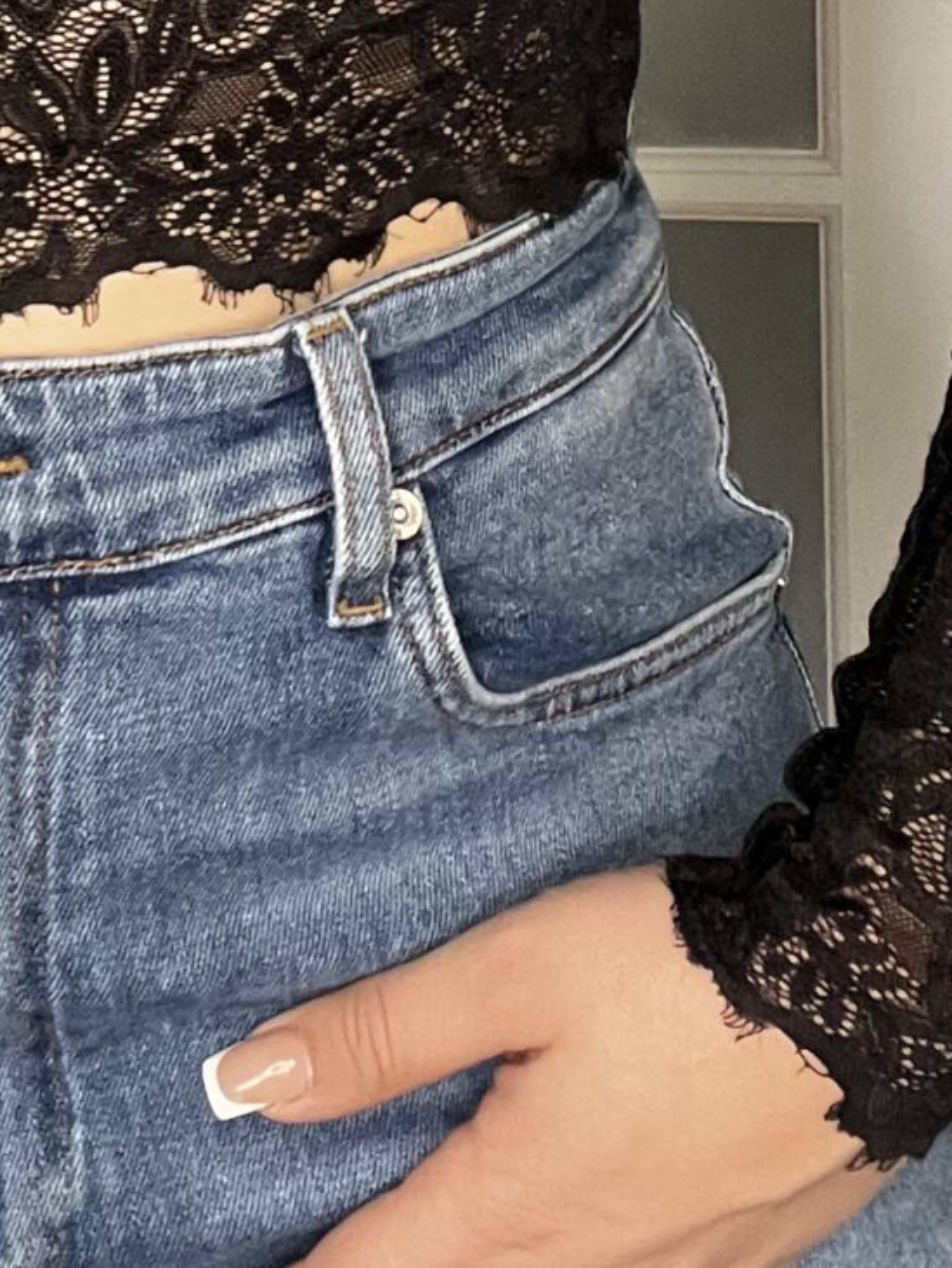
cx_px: 49
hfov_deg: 17.3
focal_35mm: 84
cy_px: -220
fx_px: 3078
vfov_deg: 21.7
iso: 400
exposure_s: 1/30
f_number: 2.2
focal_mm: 2.71
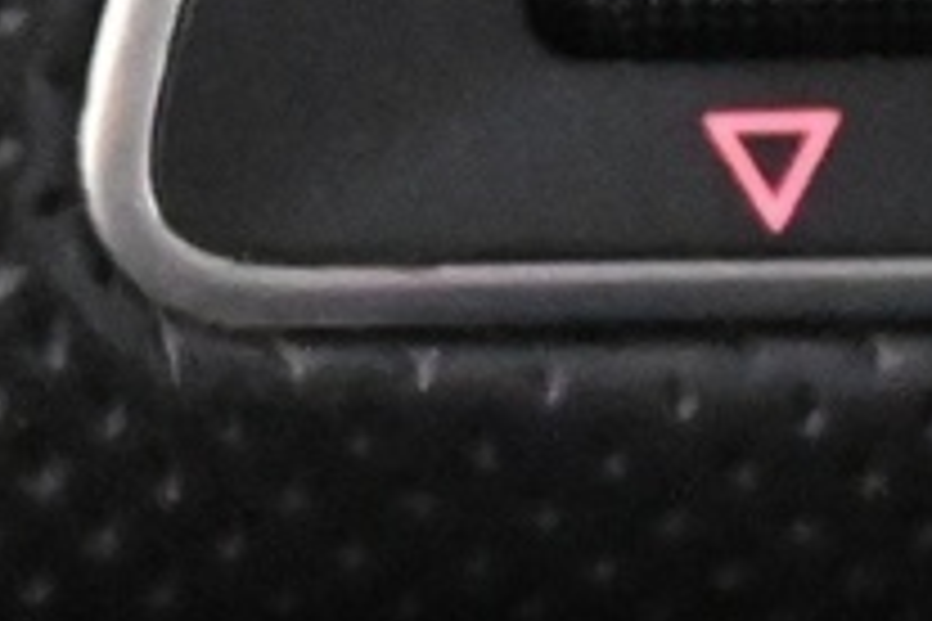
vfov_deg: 5.4
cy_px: -189
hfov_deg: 8.1
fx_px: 6548
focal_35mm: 253
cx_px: 1072
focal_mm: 21.5
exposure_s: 1/30
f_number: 4
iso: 11400
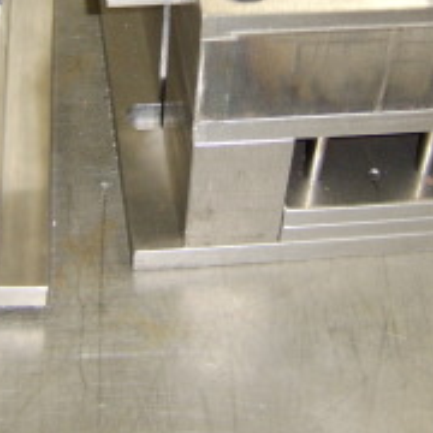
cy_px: 36
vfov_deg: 21.6
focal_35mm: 78
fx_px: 1104
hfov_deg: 22.0
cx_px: 118
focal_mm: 8.13
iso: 200
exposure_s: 1/30
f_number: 2.7
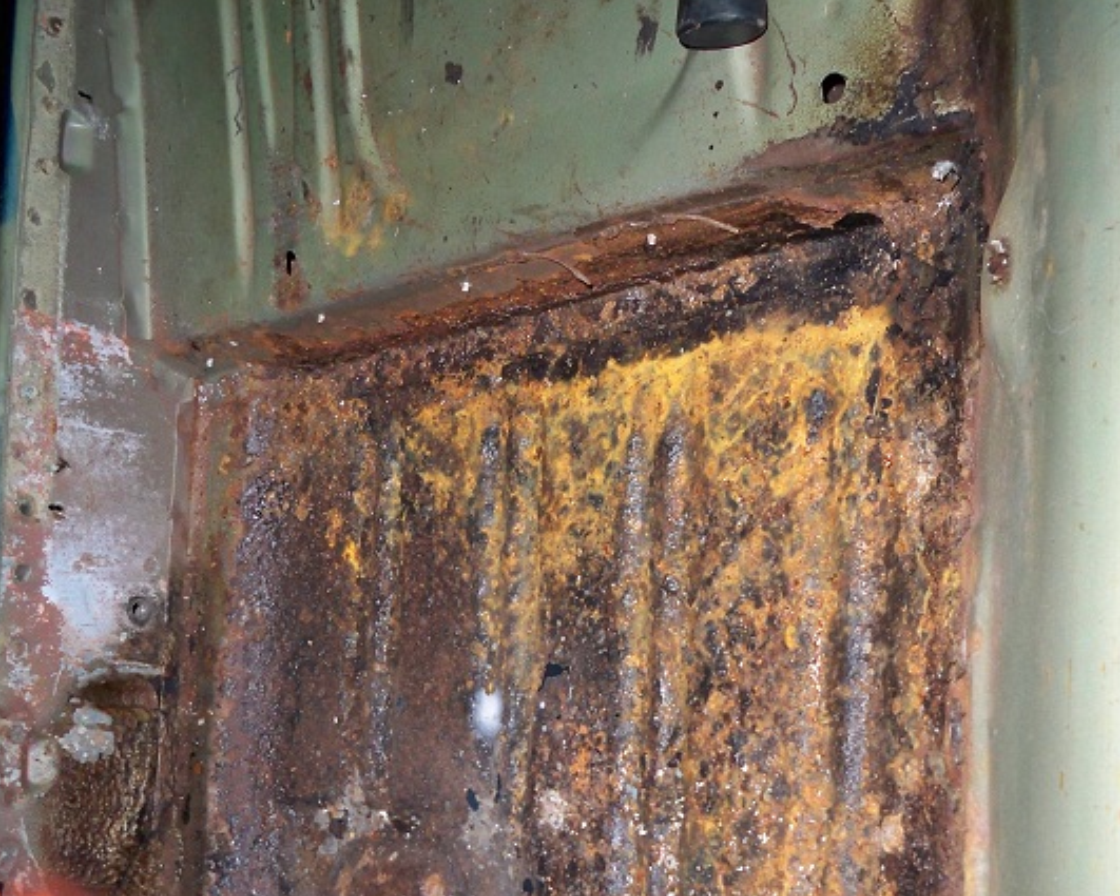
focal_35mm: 47
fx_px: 1558
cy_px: 767
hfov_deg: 39.5
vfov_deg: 31.0
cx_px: 569
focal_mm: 6.3
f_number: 3.1
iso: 200
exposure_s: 1/60
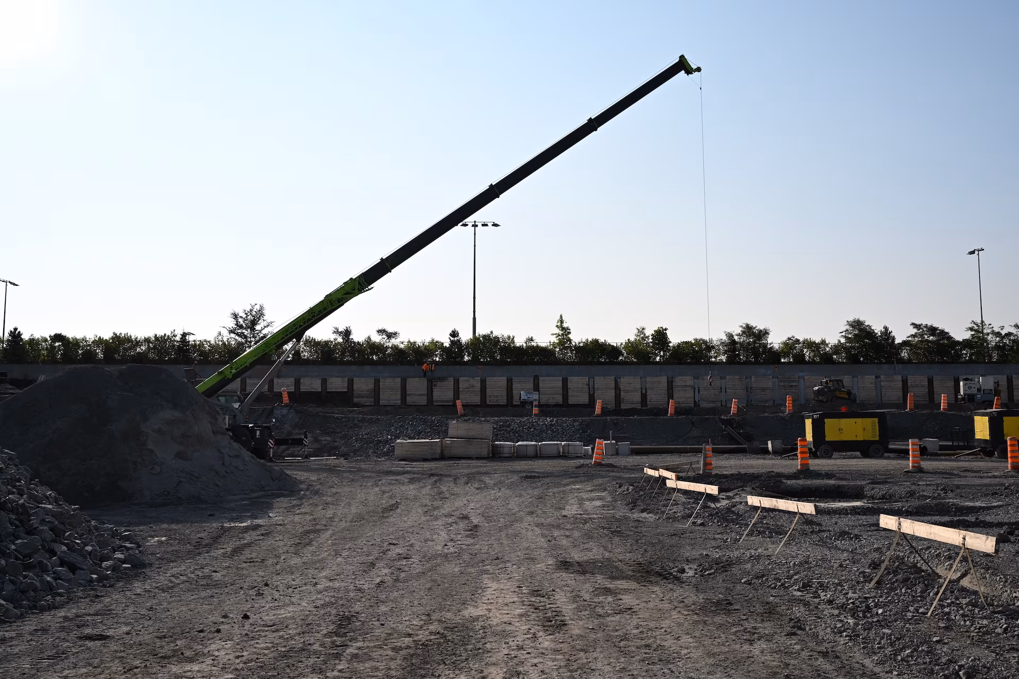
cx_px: 510
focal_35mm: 30
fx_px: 849
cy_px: 340
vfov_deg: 43.6
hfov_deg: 61.9
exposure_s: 1/500
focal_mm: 30
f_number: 8
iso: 100
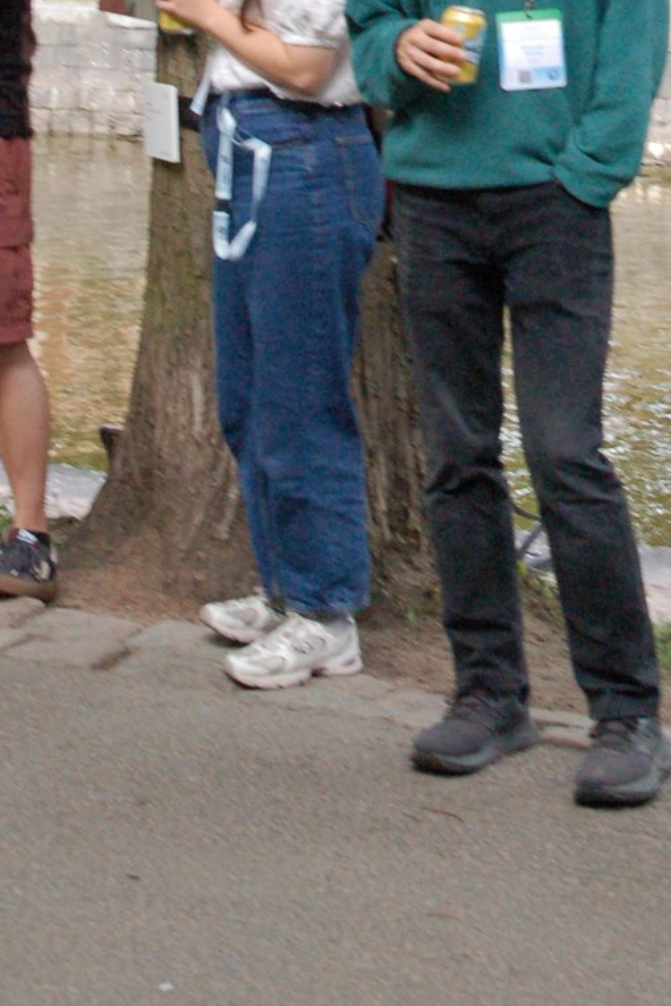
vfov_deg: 18.1
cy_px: -259
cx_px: 732
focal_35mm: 106
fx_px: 2969
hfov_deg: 12.7
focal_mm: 27
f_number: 7.1
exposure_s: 1/125
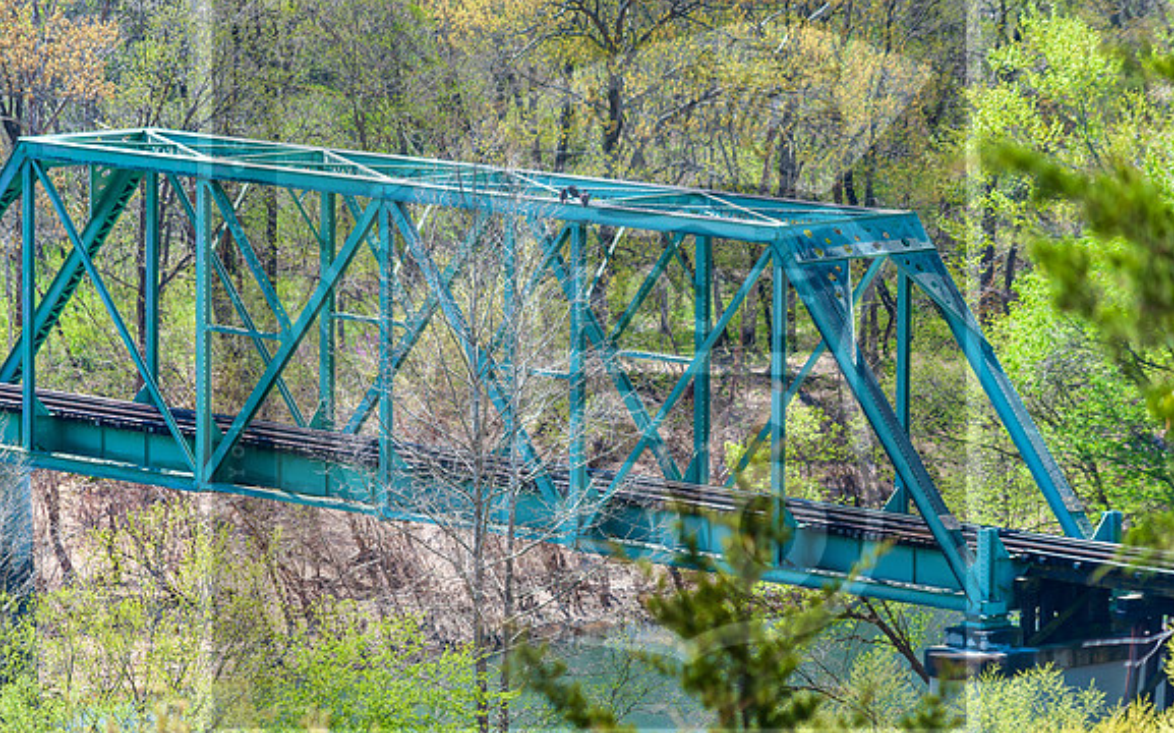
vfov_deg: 5.0
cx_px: 588
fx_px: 8347
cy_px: 351
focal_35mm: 261
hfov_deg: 8.0
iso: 160
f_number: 5
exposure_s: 1/400
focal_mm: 170
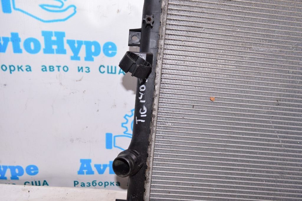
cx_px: 151
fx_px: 226
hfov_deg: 67.4
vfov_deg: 47.9
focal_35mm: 27
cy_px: 100
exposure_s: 1/100
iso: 1600
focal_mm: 18
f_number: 8
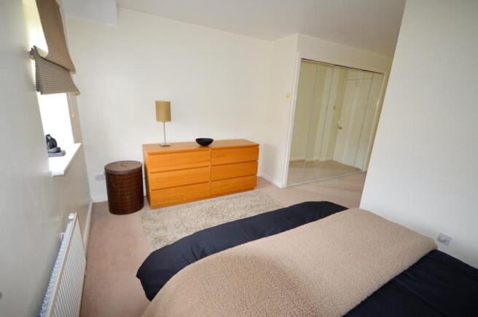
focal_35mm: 15
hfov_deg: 100.4
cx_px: 239
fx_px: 199
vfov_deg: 77.2
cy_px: 158
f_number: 4
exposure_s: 1/60
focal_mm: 10
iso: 640
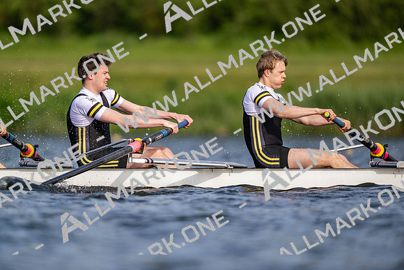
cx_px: 202
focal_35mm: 600
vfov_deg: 2.3
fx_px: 6735
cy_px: 135
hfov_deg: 3.4
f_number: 4
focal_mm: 600
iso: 280
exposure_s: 1/2500
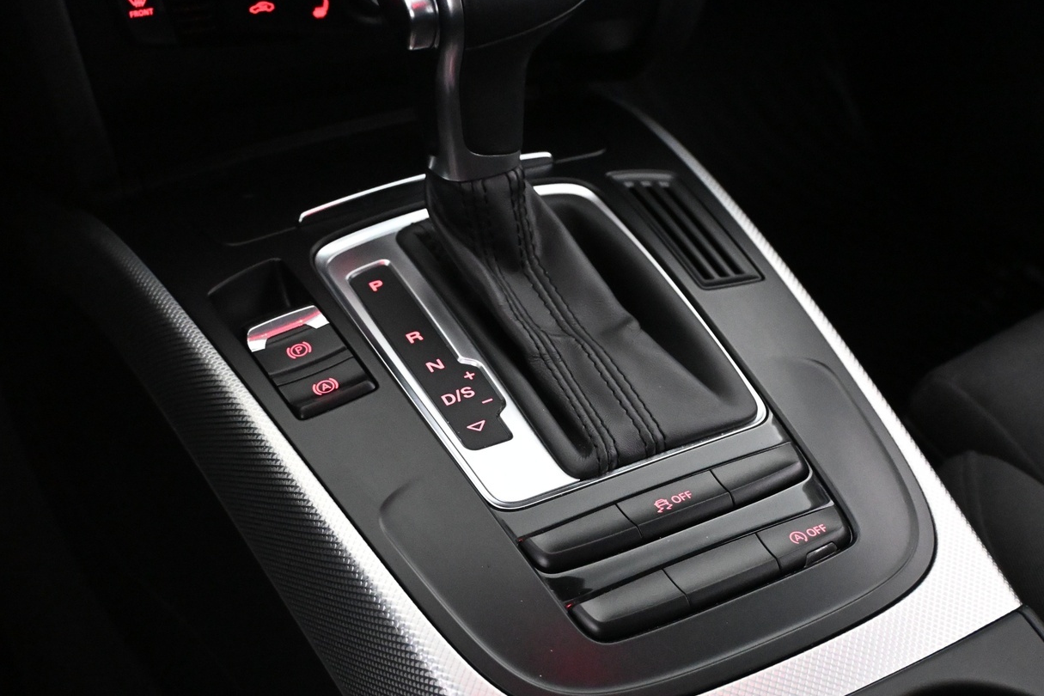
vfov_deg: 28.0
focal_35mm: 48
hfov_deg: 41.1
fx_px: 1392
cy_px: 431
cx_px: 544
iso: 7200
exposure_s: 1/60
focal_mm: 24
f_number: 4.2
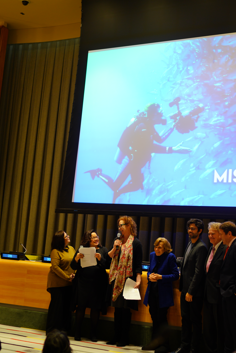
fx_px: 570
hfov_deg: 23.3
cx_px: 145
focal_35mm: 58
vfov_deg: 34.5
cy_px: 189
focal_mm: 35
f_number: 1.4
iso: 200
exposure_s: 1/100
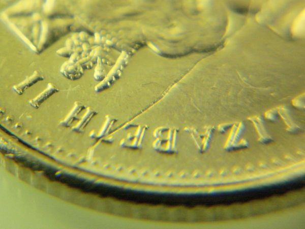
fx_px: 1542
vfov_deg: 8.5
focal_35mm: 175
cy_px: 114
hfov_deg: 11.3
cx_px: 152
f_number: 4.8
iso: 320
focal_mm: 31.3
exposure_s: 1/160
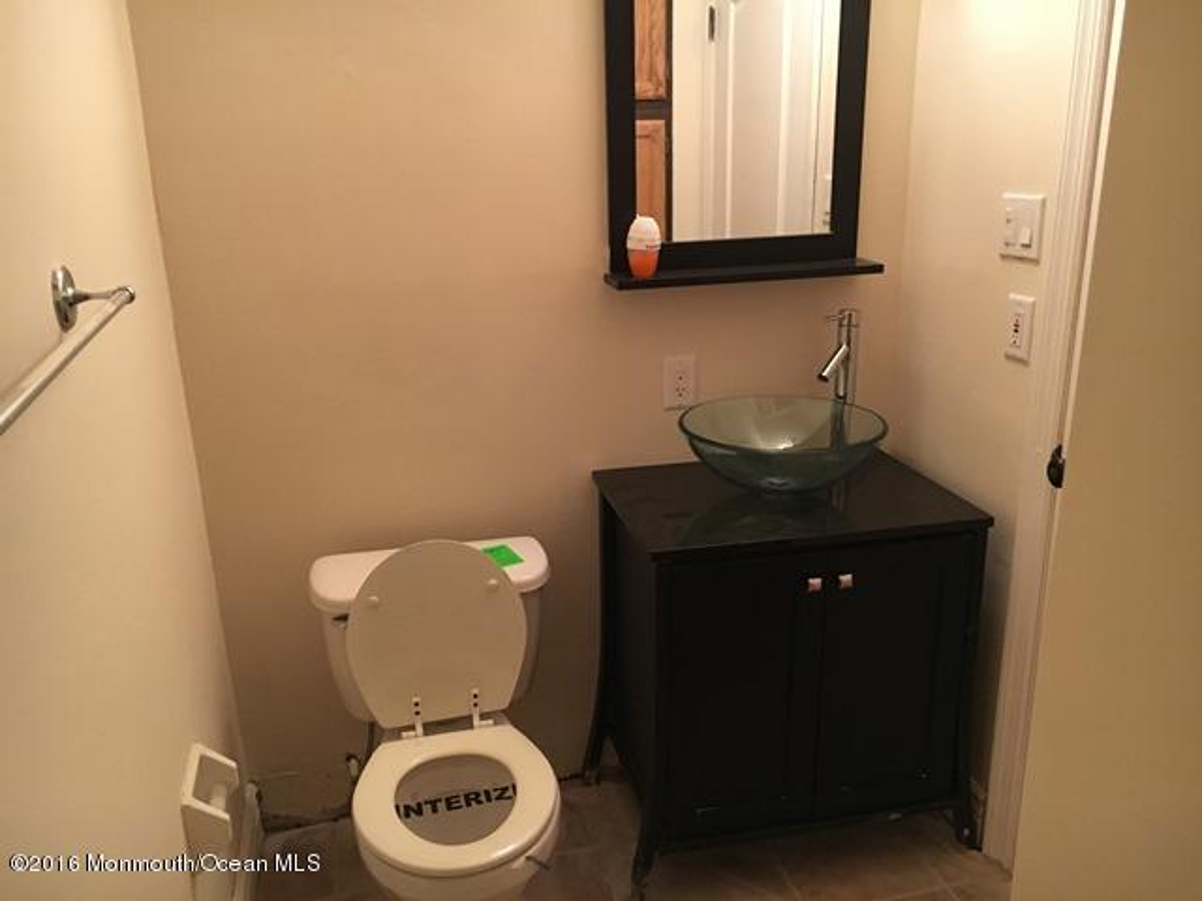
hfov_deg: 61.7
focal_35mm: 29
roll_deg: +1.6
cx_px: 601
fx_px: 1007
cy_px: 450
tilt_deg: -17.4
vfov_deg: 48.2
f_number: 2.2
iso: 200
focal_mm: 4.15
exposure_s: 1/20
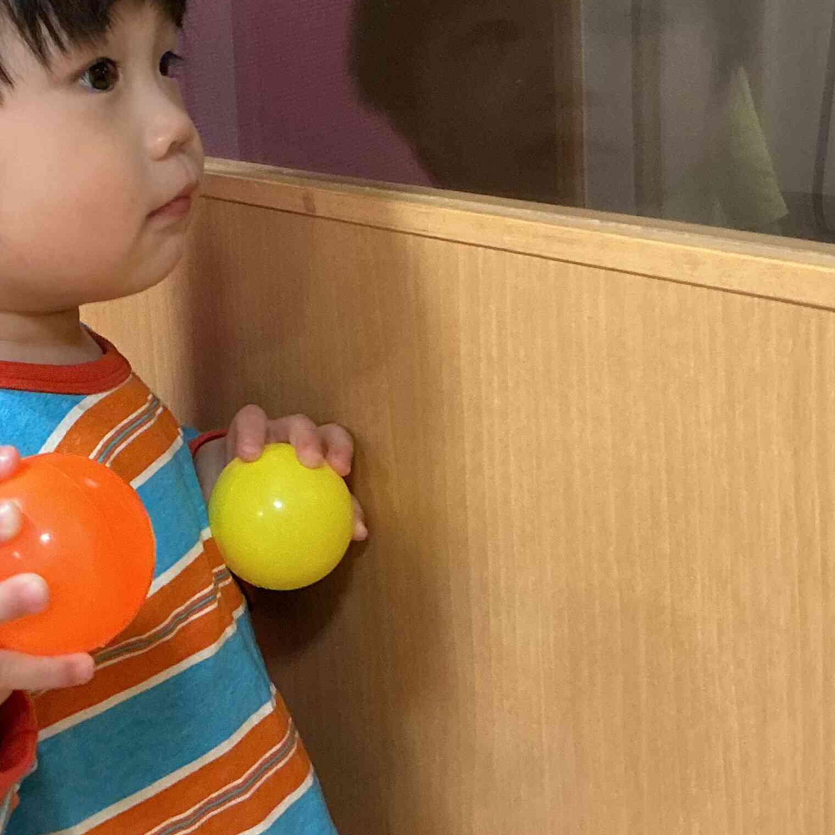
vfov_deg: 25.2
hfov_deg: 24.9
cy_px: 272
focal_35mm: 68
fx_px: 1856
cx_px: 167
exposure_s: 1/60
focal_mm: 3
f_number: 1.8
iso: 125
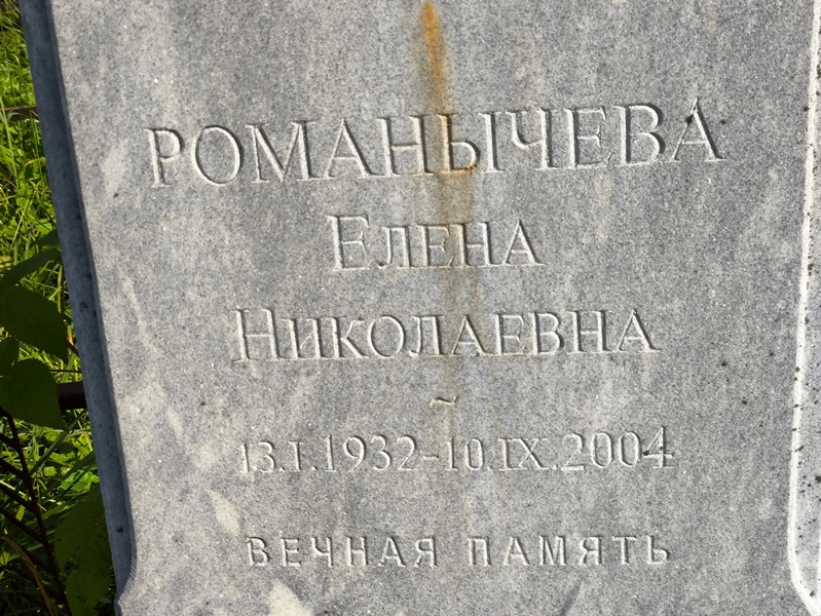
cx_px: 410
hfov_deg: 38.2
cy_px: 308
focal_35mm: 50
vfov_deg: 29.1
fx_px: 1186
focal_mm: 4.71
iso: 50
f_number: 1.7
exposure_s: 1/772
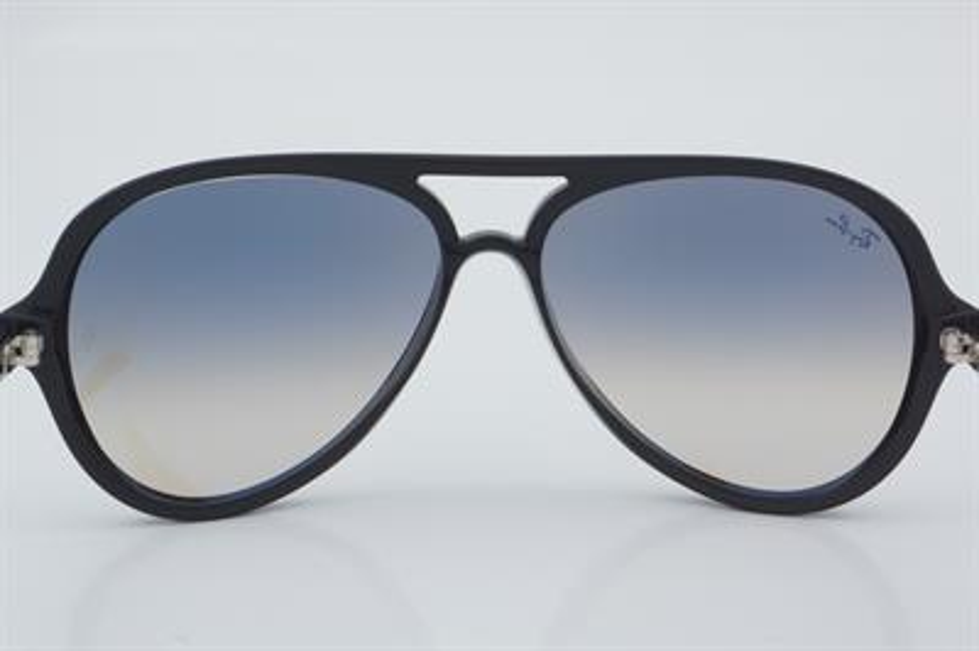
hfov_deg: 24.6
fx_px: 2242
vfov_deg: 16.5
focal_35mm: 82
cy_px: 326
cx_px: 490
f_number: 32
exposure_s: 1/4
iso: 100
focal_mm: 55
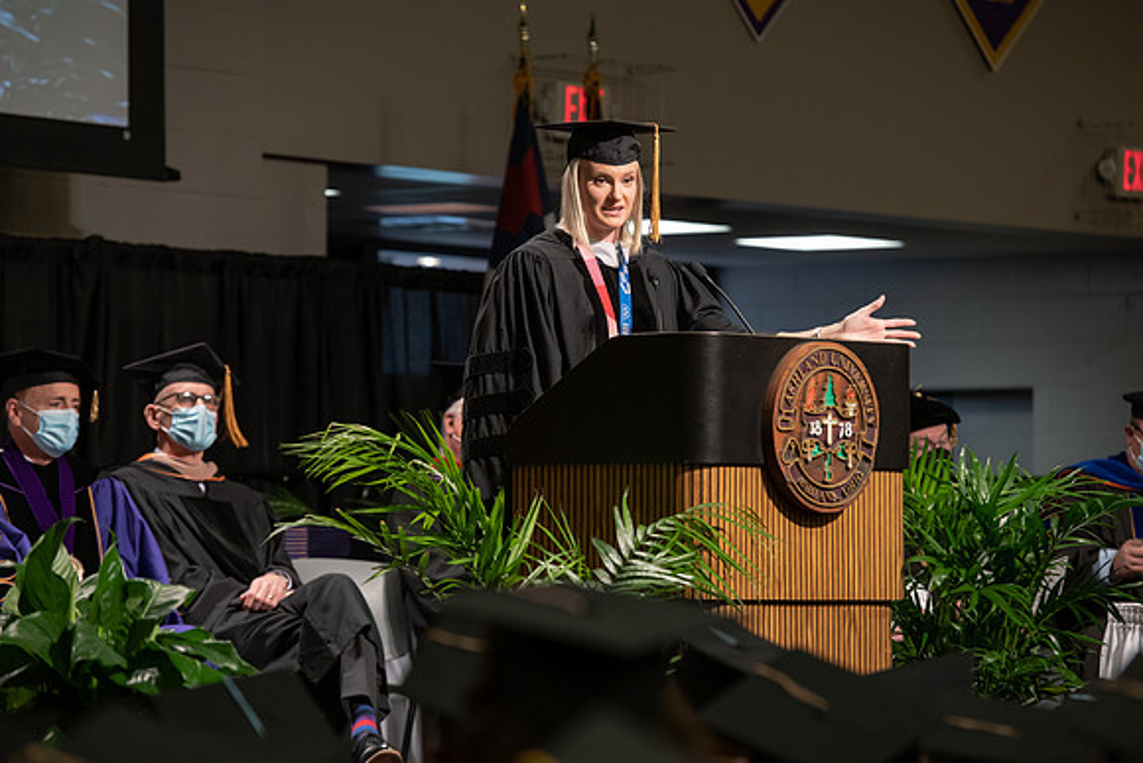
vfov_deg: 7.9
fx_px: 5557
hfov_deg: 11.7
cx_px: 572
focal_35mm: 175
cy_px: 382
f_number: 5
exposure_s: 1/200
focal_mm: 175
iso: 1000
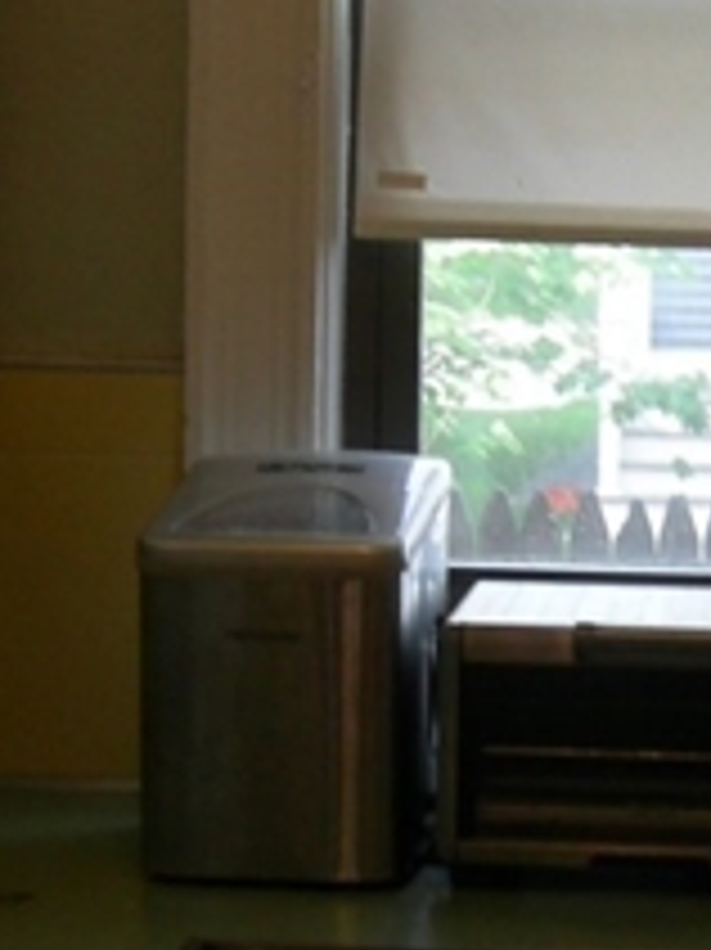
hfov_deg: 11.3
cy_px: 554
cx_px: 536
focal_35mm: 131
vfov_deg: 15.1
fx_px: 3591
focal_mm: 7.5
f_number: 3
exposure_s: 1/56.1
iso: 64
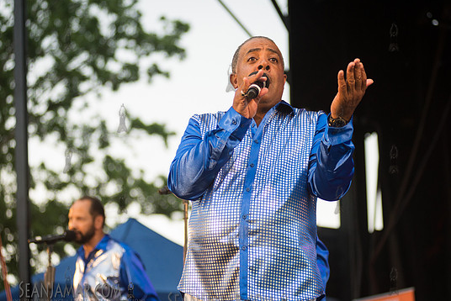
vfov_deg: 14.7
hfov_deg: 21.9
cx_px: 231
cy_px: 158
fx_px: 1166
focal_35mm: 93
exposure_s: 1/400
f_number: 3.2
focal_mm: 86
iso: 1250
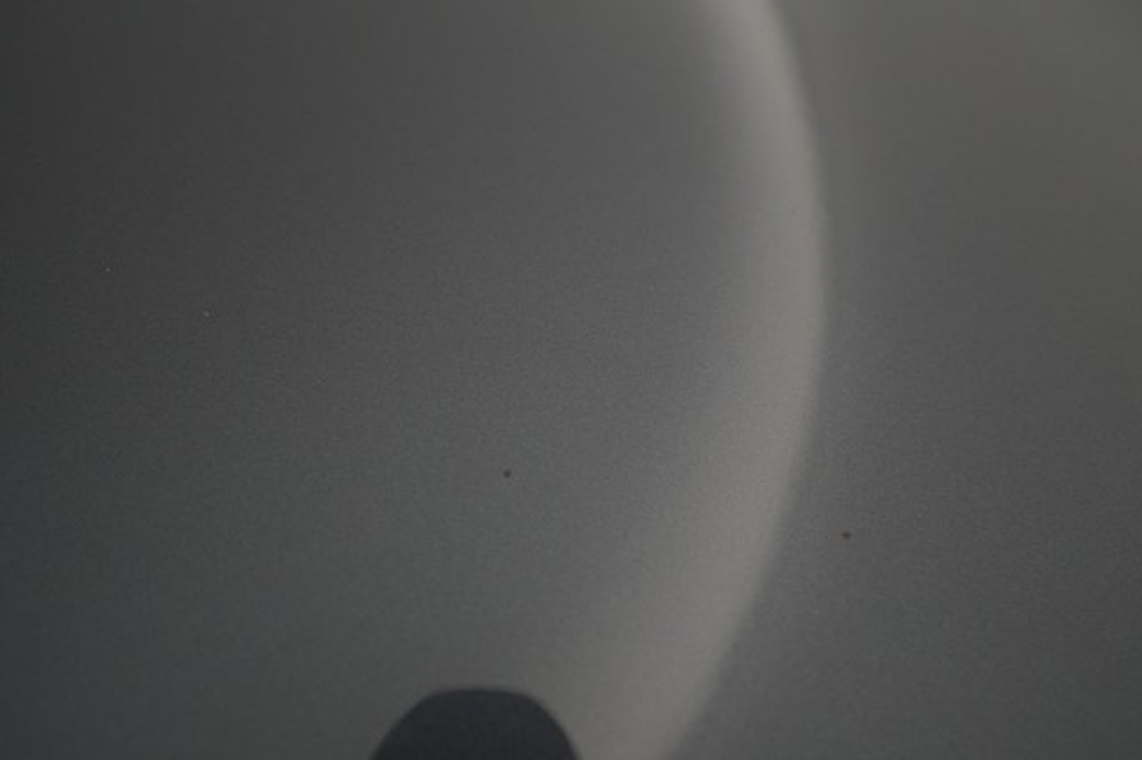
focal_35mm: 28
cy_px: 380
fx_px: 888
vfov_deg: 46.4
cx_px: 571
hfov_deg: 65.5
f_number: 4.5
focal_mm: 28
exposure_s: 1/100
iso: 2500
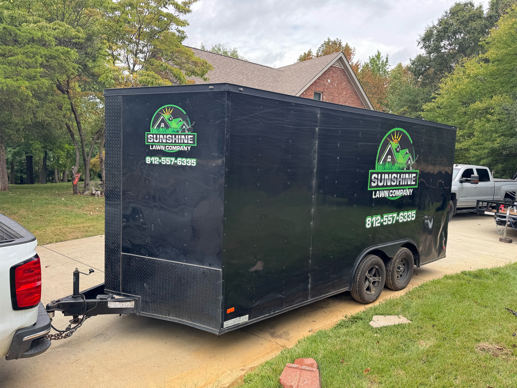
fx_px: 358
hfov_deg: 71.6
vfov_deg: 56.8
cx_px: 258
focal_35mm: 24
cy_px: 194
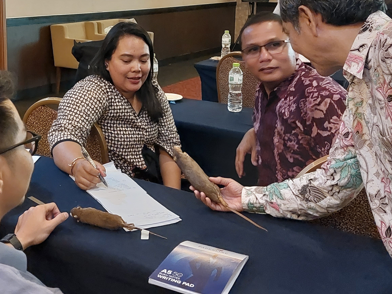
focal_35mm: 50
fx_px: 566
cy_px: 83
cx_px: 118
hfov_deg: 37.6
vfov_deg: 28.8
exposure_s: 1/25
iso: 800
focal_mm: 5.23
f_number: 1.8
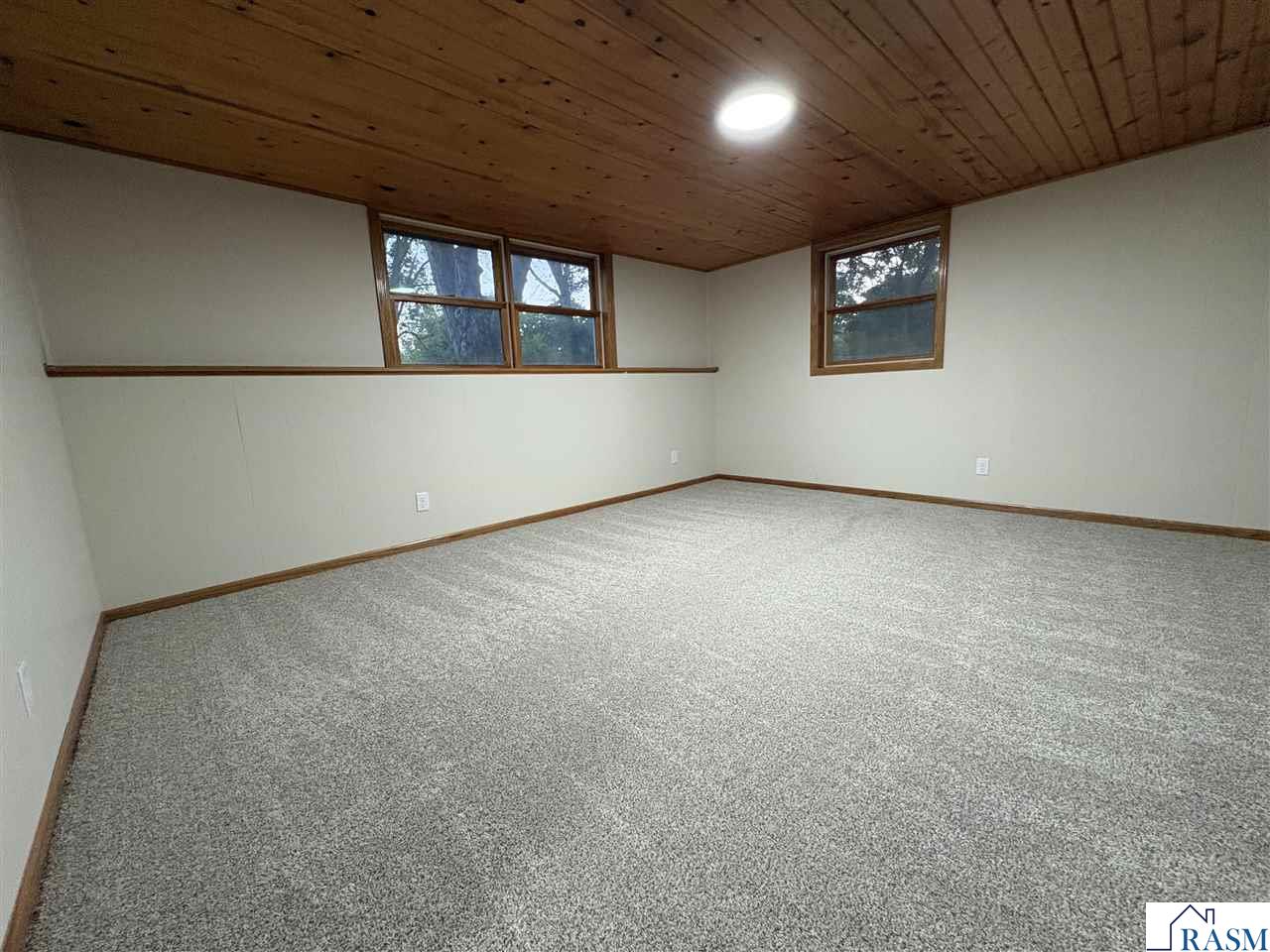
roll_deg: +2.6
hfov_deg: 102.1
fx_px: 514
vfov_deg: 85.7
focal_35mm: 14
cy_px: 476
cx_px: 635
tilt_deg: -9.0
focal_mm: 2.22
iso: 500
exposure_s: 1/60
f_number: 2.2
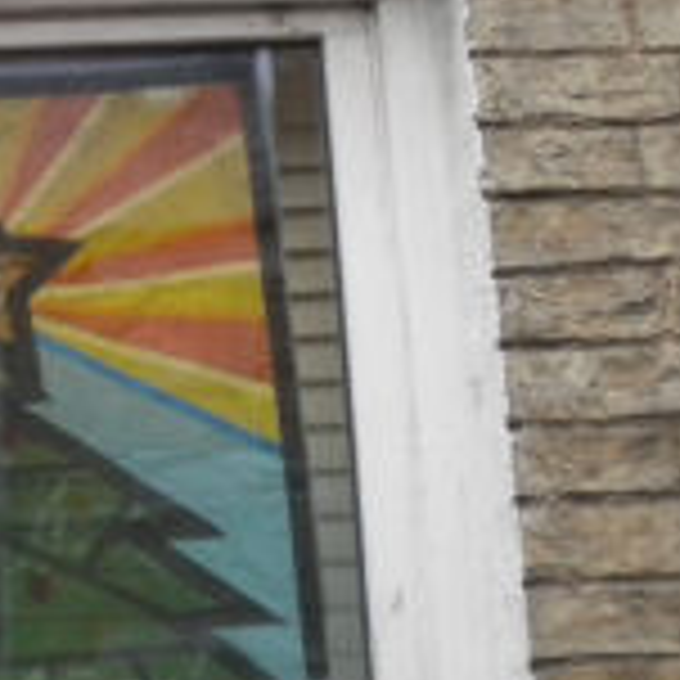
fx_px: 1867
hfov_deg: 19.9
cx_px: -18
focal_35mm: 84
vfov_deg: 20.6
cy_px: 322
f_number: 3.1
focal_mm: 6.3
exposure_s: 1/380
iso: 400
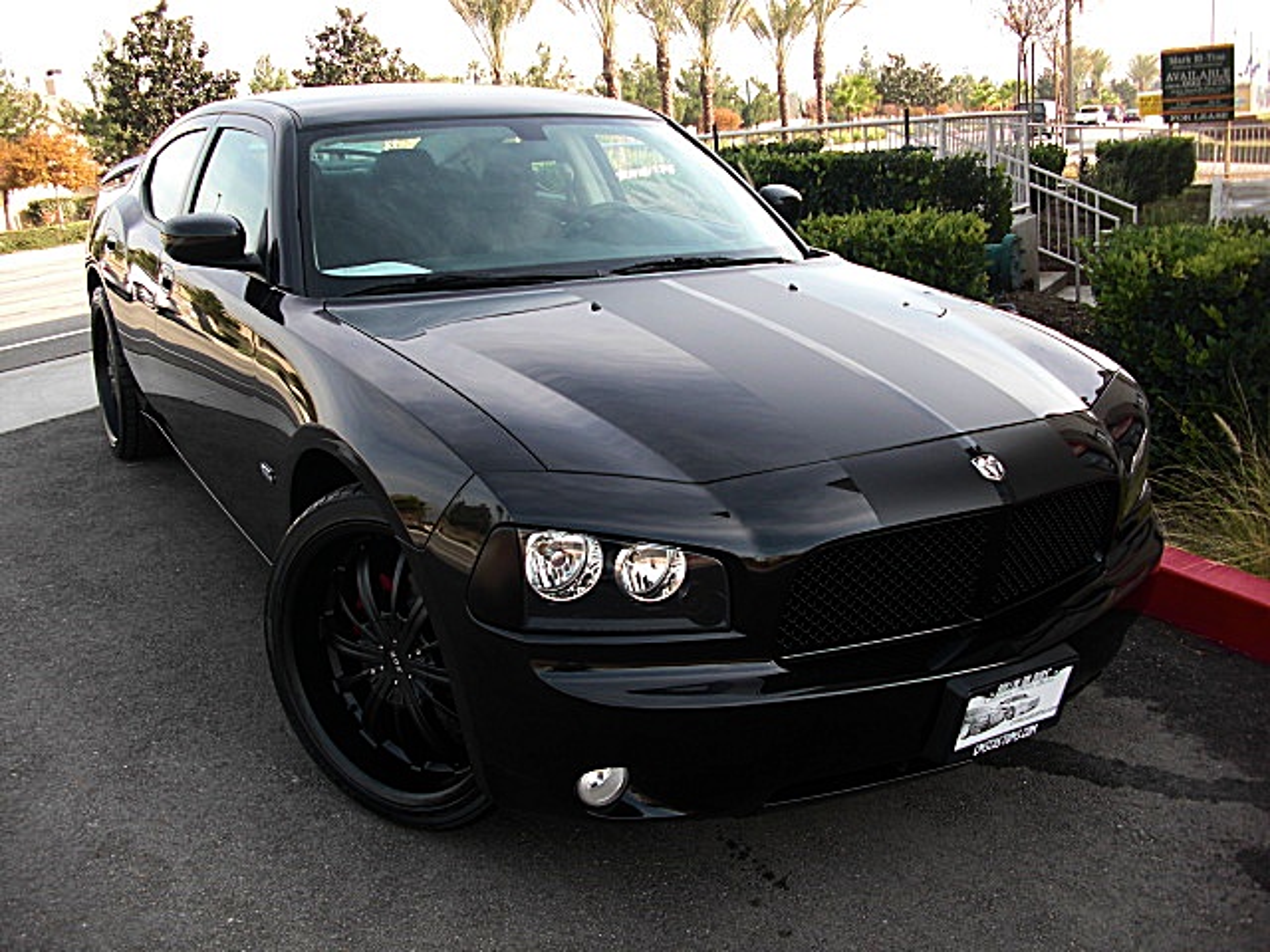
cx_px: 635
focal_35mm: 36
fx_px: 1321
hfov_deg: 51.4
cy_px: 476
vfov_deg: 39.7
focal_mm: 6.3
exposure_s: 1/200
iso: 50
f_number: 2.8
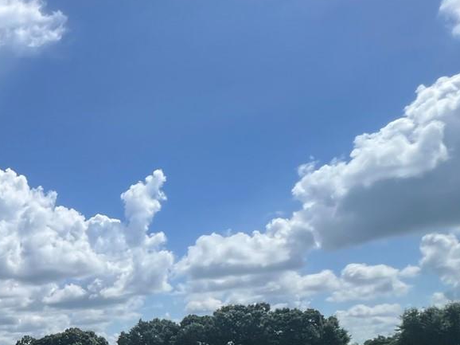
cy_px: 358
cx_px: -45
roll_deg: +2.3
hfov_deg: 41.2
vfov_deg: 35.2
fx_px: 478
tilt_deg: +2.5
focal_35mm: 36
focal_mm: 1.57
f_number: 1.8
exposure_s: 1/3774
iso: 40
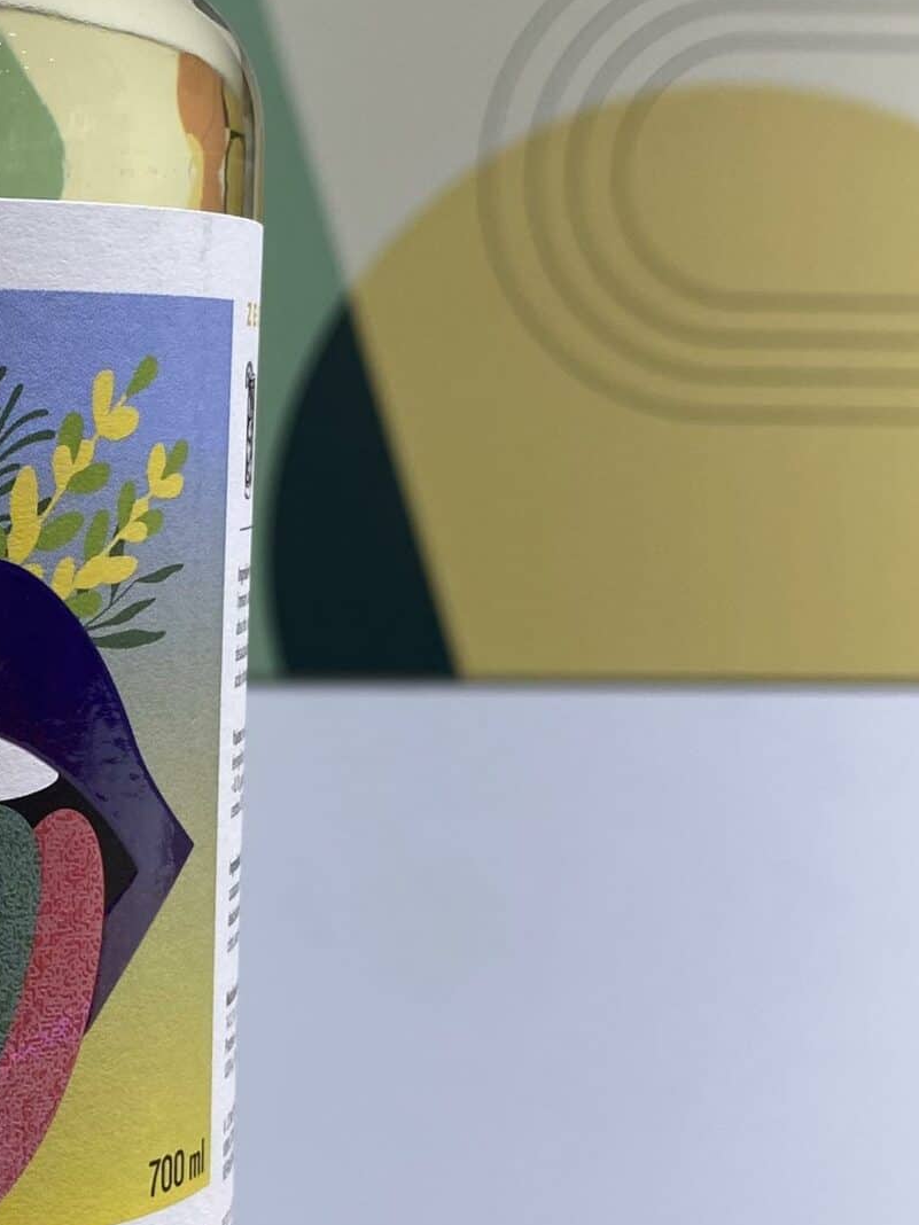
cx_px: -204
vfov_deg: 26.6
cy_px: 797
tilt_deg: -6.1
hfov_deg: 19.0
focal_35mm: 73
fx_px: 2584
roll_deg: -0.9
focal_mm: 4.25
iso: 32
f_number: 1.8
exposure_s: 1/105
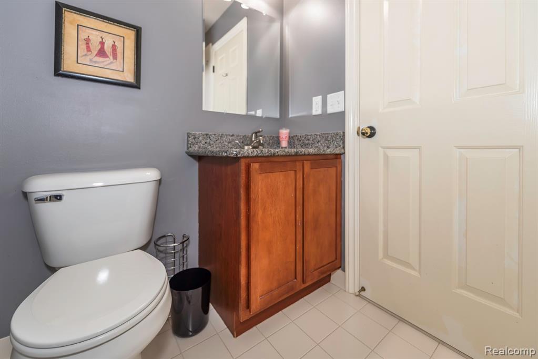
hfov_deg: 104.2
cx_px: 269
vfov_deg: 81.3
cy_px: 180
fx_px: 209
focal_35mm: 14
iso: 100
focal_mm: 14
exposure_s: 1/60
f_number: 3.2
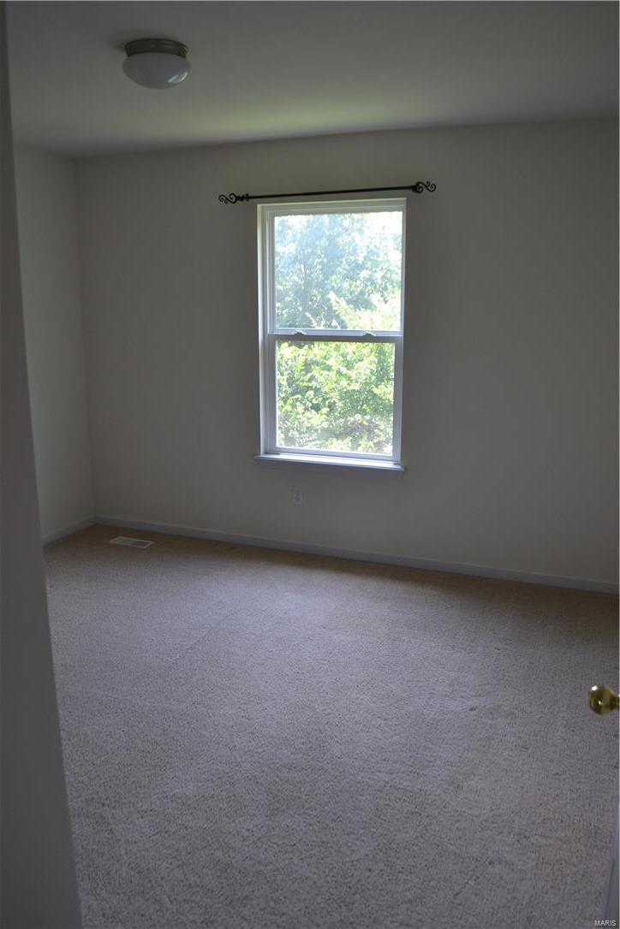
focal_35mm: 27
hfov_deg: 47.9
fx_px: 697
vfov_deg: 67.4
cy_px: 464
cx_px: 310
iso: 400
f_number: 4.5
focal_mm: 18
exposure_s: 1/80
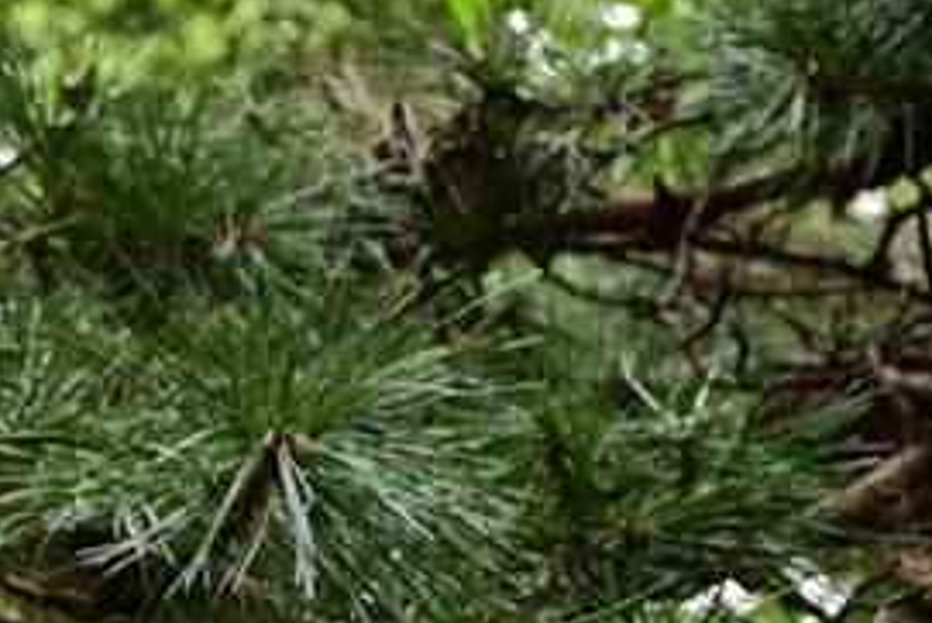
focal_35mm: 186
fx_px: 4818
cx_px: -530
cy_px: 489
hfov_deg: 10.6
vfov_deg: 7.4
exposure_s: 1/20
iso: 200
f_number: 8
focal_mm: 42
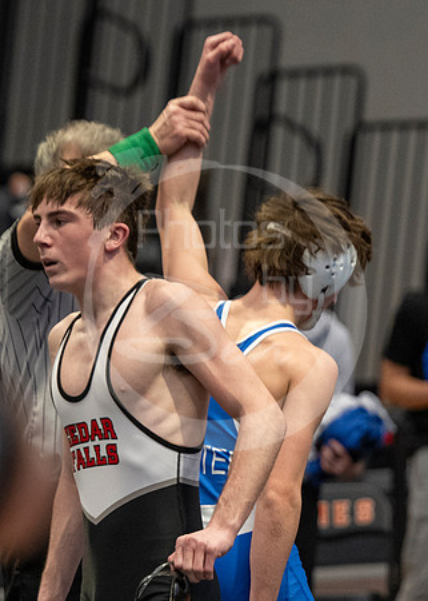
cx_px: 284
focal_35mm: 386
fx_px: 6580
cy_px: 559
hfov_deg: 3.7
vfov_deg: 5.2
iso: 3200
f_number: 2.8
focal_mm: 135
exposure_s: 1/1000
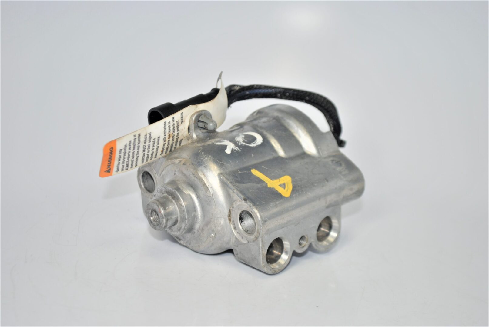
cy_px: 164
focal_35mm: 75
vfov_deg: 18.2
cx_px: 244
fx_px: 1020
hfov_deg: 27.0
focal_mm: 50
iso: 100
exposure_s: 1/60
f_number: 5.6
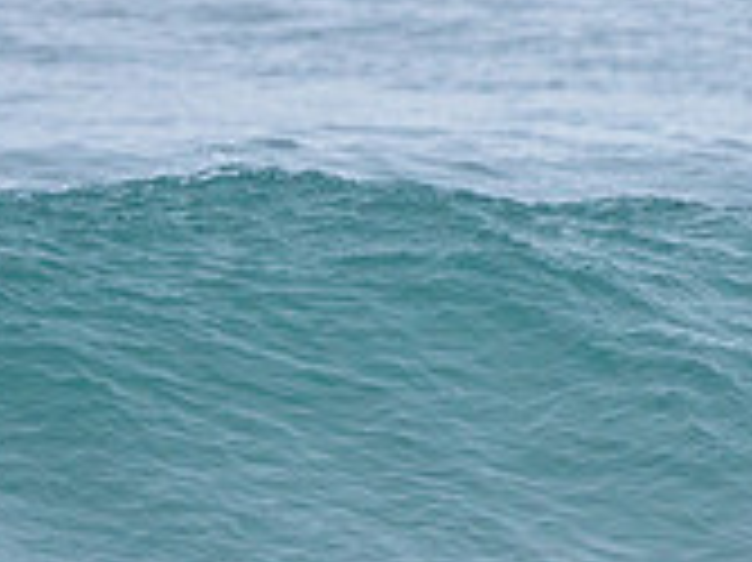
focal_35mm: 2049
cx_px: -387
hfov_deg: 1.0
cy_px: 486
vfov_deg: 0.7
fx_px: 44481
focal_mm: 500
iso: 1250
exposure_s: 1/2000
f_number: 5.6
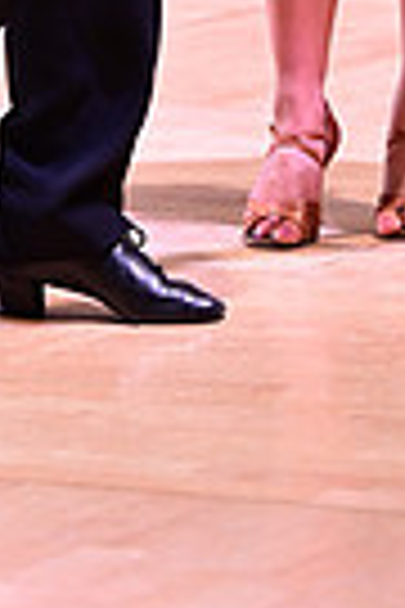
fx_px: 5940
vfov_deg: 5.7
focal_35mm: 352
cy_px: -622
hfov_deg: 3.9
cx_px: 108
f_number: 2.8
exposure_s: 1/200
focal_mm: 82
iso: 1250
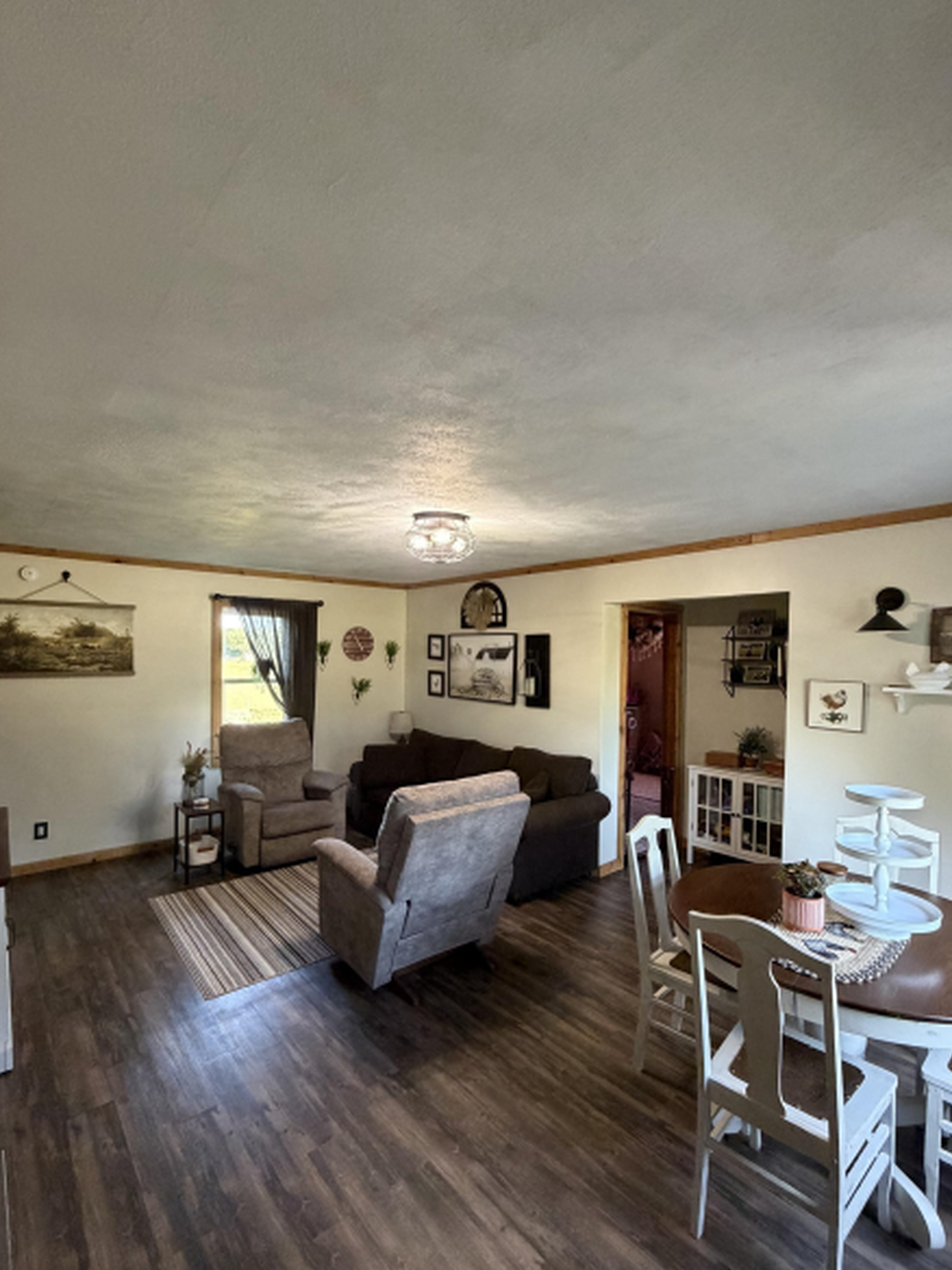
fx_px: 587
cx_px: 459
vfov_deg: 94.4
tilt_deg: -0.4
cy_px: 667
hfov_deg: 78.1
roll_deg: -1.0
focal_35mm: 16
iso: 500
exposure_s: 1/60
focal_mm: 2.22
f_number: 2.2
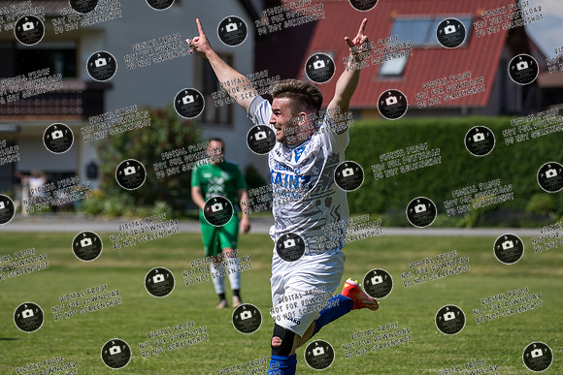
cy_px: 188
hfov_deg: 10.3
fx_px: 3128
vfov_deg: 6.9
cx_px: 282
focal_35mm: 200
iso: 160
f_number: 5.6
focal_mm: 200
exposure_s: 1/1600
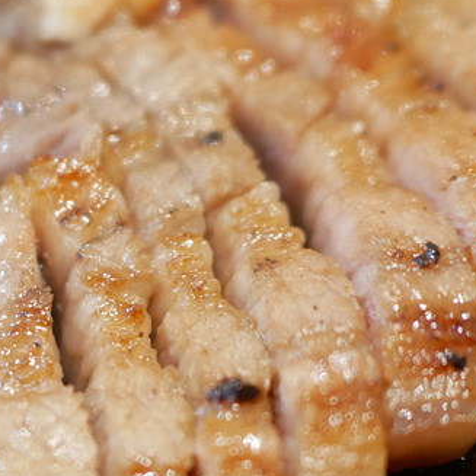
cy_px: 374
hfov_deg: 21.0
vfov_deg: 21.2
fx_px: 1260
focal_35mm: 81
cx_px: 60
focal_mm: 15
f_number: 1.7
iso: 1250
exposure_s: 1/60
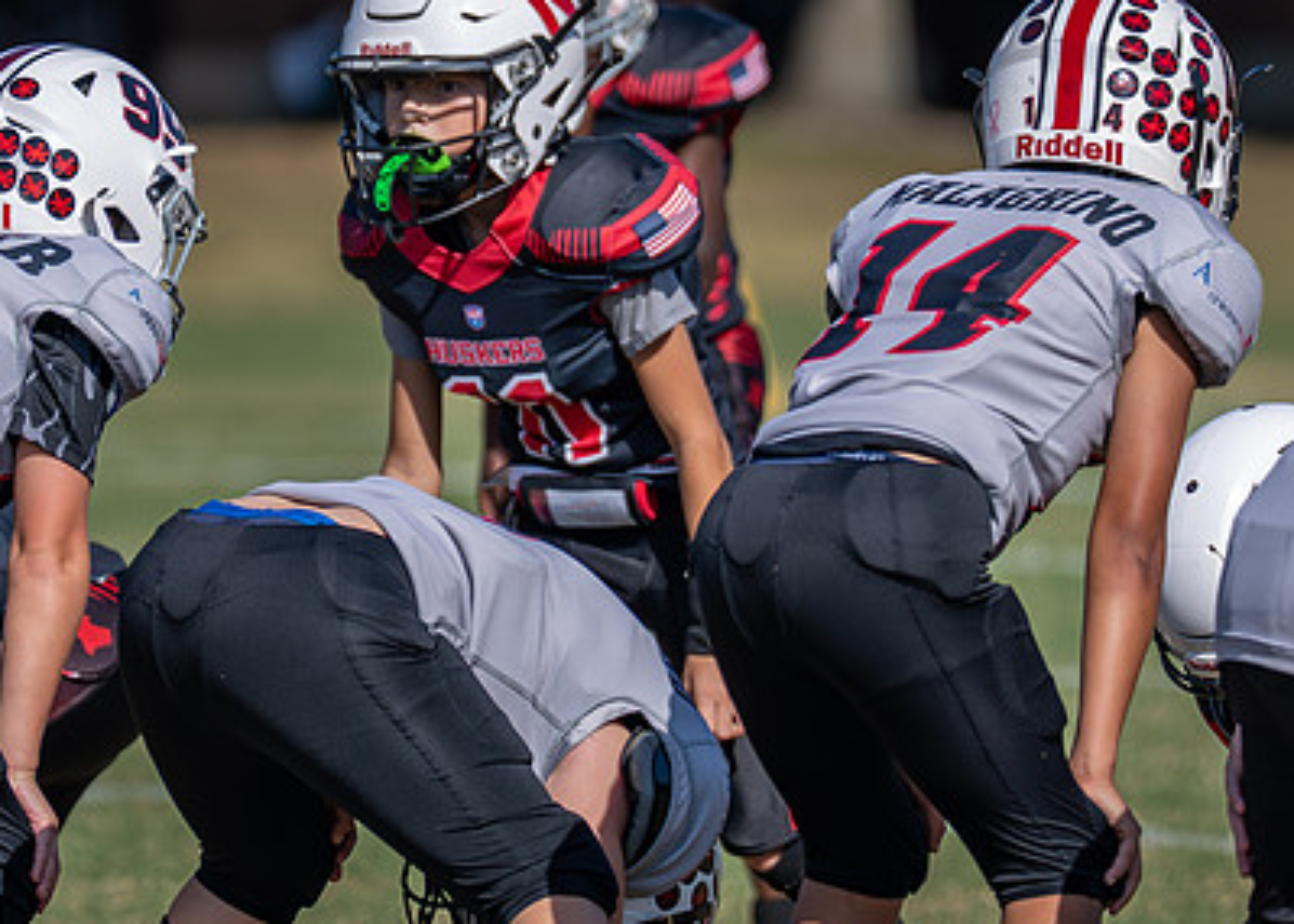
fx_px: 26460
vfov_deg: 2.0
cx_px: 477
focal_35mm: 720
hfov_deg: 2.8
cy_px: 157
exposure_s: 1/2500
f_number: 2.8
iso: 100
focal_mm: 200
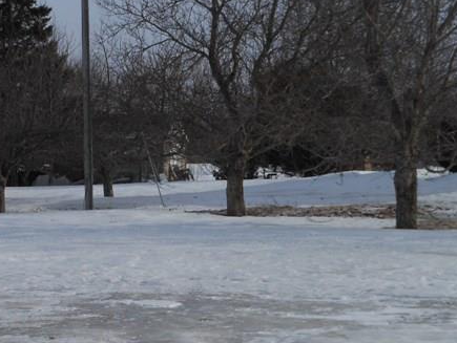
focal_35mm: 127
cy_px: 242
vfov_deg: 11.7
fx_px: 1678
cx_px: 143
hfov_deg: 15.5
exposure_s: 1/1000
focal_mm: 9.6
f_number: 4.9
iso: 80
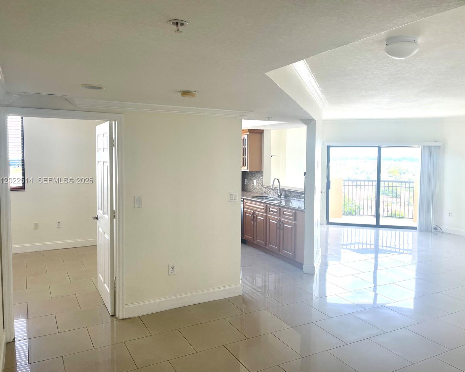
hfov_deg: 62.1
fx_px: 385
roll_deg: -0.5
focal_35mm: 28
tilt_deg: -3.4
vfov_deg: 51.5
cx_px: 249
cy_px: 181
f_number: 1.6
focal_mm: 4.2
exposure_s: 1/125
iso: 32
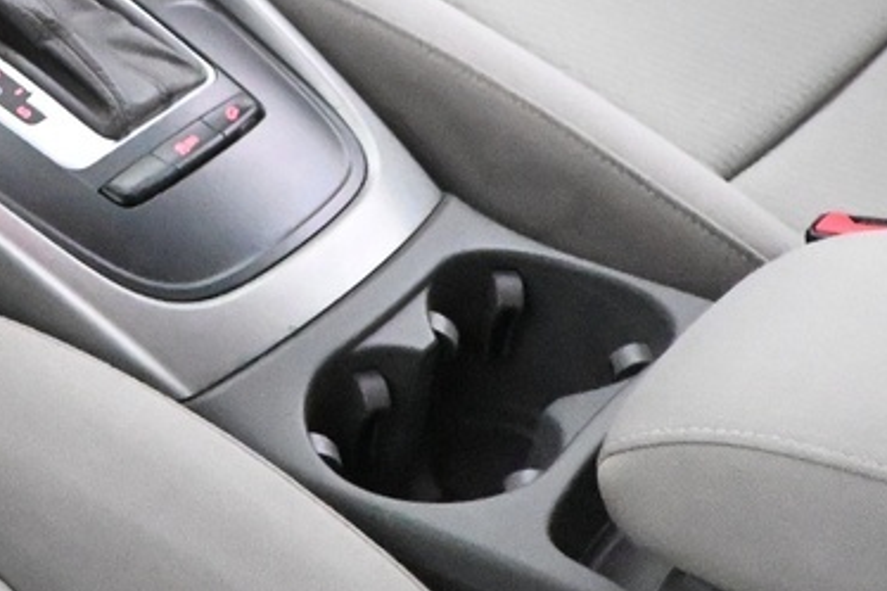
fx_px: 2561
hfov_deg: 18.3
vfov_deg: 12.5
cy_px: -301
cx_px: -259
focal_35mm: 104
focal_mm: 16
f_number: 3.5
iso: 12800
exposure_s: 1/80
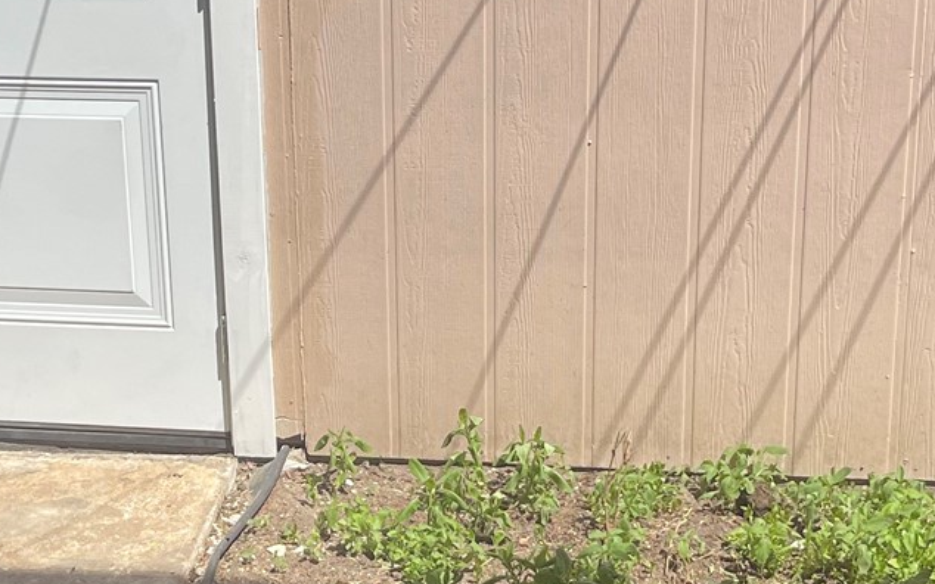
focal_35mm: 89
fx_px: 2267
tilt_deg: -21.1
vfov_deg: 14.7
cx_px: 332
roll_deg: +1.8
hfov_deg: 23.2
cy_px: 380
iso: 32
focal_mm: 5.1
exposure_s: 1/4902
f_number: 1.6
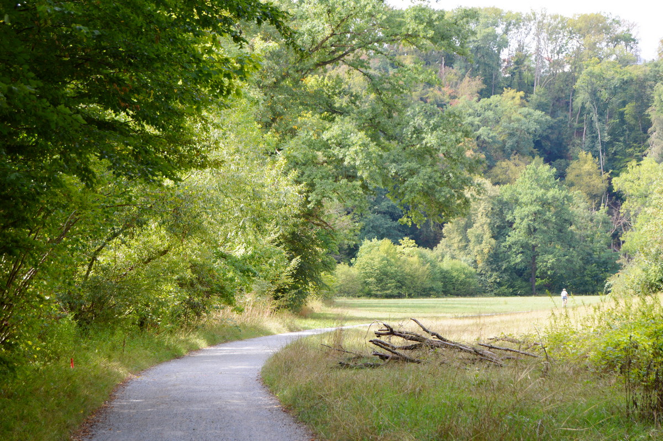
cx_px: 332
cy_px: 220
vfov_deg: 16.5
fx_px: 1518
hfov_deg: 24.6
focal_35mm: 82
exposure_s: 1/125
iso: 160
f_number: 5.6
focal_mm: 55
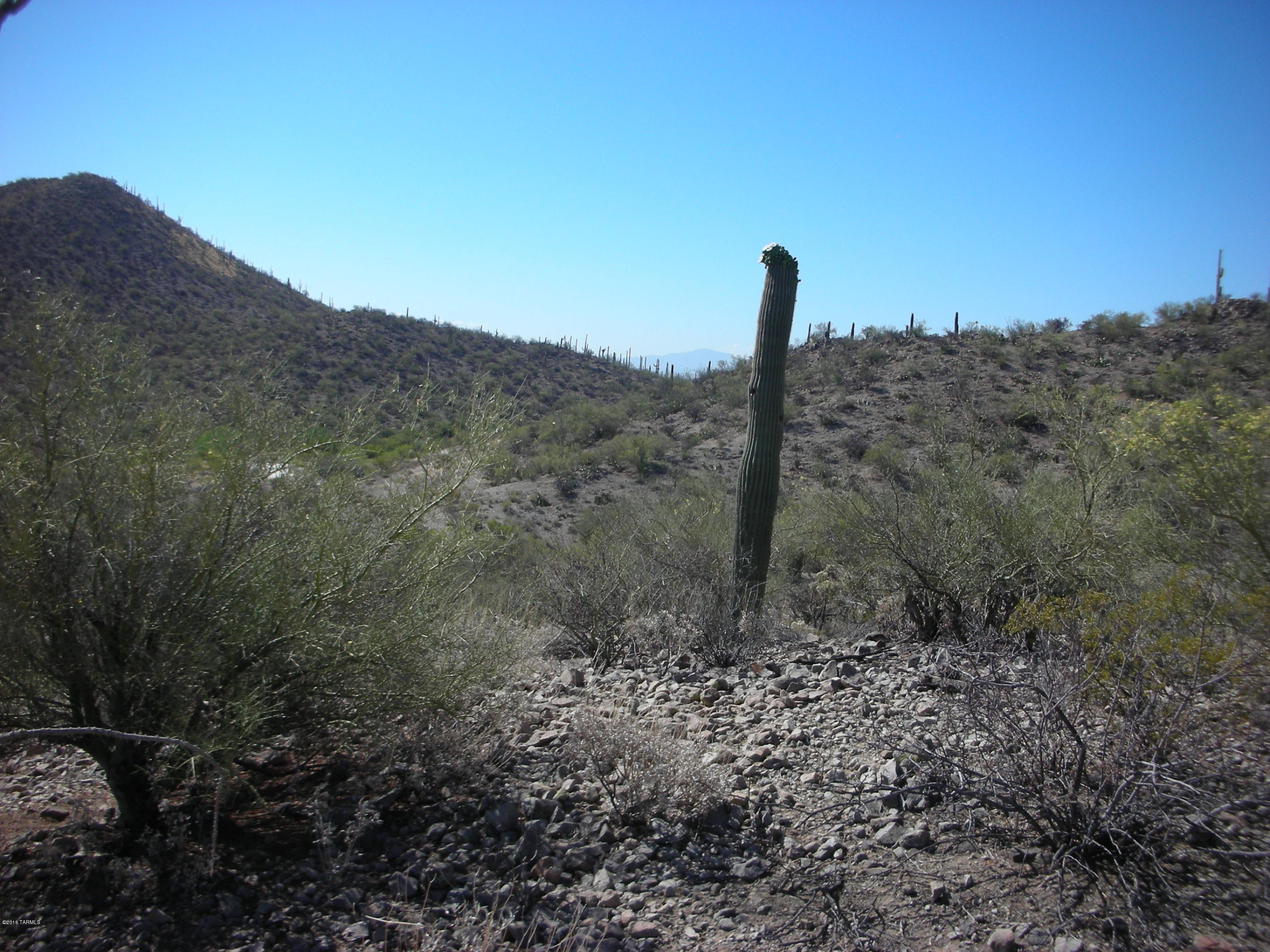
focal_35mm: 35
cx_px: 635
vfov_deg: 40.7
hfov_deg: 52.6
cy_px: 476
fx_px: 1284
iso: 50
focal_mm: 5.8
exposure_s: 1/110
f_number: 8.5
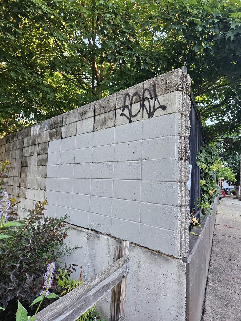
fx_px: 214
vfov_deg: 73.9
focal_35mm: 23
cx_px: 120
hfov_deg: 58.9
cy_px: 160
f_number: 1.8
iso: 125
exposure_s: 1/120
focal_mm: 5.4
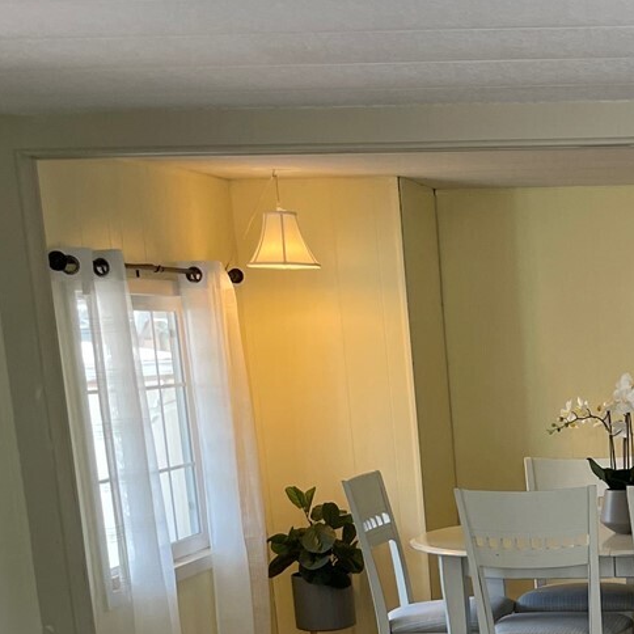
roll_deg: +1.6
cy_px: 690
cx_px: 773
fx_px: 1575
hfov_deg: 21.1
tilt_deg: -12.6
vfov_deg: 21.6
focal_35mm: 76
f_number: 1.6
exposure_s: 1/120
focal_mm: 4.2
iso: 100
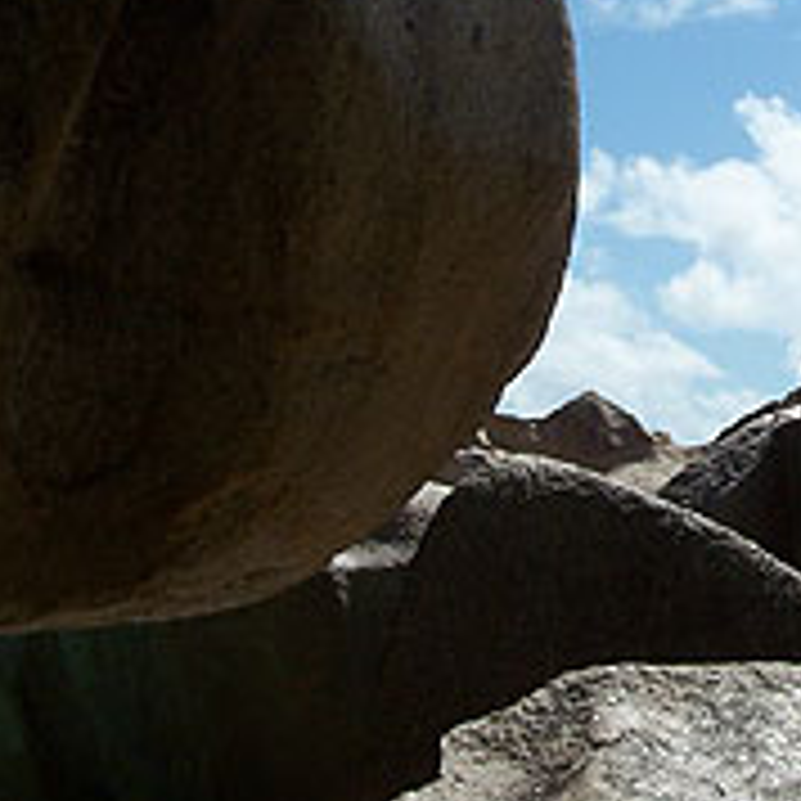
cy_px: 297
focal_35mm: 85
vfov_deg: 20.4
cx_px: 747
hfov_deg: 19.9
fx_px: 2225
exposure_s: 1/750
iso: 80
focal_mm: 6.3
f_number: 5.6
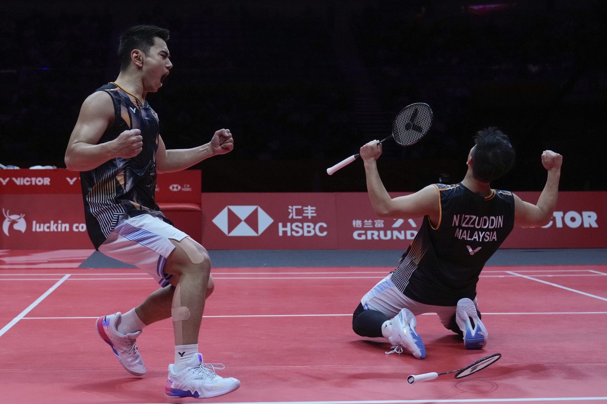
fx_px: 708
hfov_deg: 46.4
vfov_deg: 31.9
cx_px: 304
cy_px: 202
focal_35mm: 42
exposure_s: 1/2500
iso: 3200
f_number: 3.5
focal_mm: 42
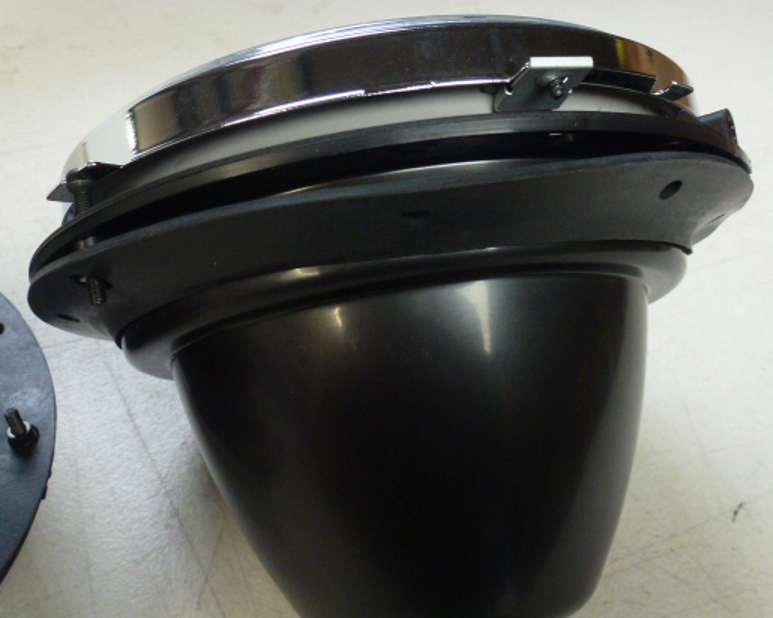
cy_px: 338
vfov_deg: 37.3
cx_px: 423
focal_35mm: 40
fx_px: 915
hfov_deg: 45.7
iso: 400
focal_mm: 5.9
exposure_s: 1/30
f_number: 3.6
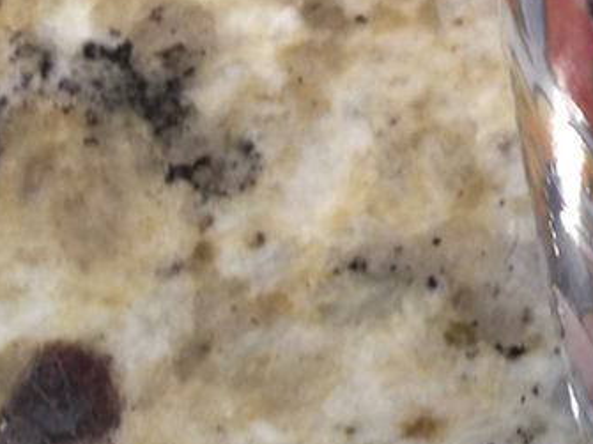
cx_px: 1154
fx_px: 2860
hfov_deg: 10.9
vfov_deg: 8.3
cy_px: -563
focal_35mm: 167
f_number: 2.4
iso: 80
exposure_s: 1/20
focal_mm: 4.28
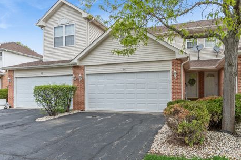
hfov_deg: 72.4
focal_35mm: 25
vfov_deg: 52.1
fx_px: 164
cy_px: 77
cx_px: 129
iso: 250
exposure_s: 1/500
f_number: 8
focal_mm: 15
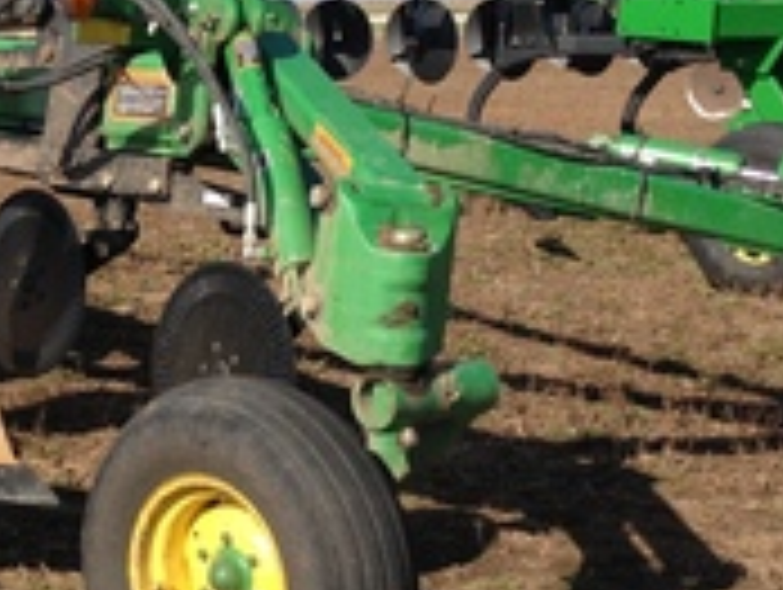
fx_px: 2333
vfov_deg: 14.4
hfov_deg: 18.6
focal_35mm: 103
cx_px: 27
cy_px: 230
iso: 50
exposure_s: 1/1391
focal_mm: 4.13
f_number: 2.4
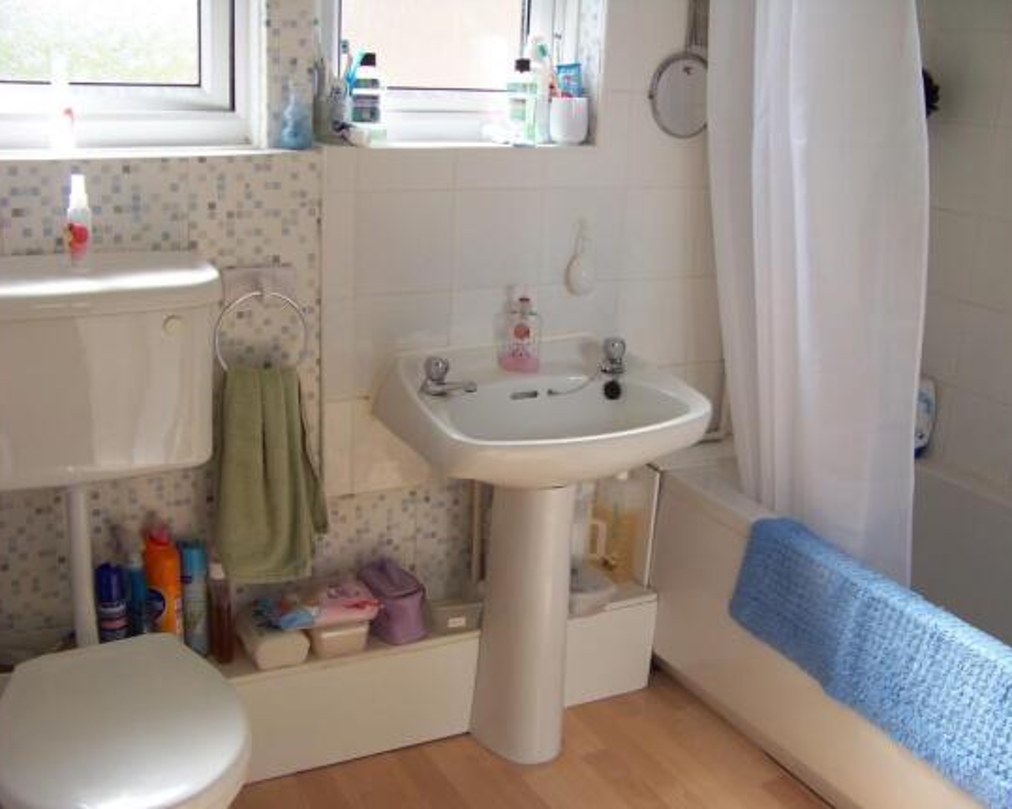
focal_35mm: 38
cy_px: 408
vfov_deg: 39.1
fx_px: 1138
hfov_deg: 47.9
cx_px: 529
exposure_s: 1/100
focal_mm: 5.85
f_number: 3.2
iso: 64
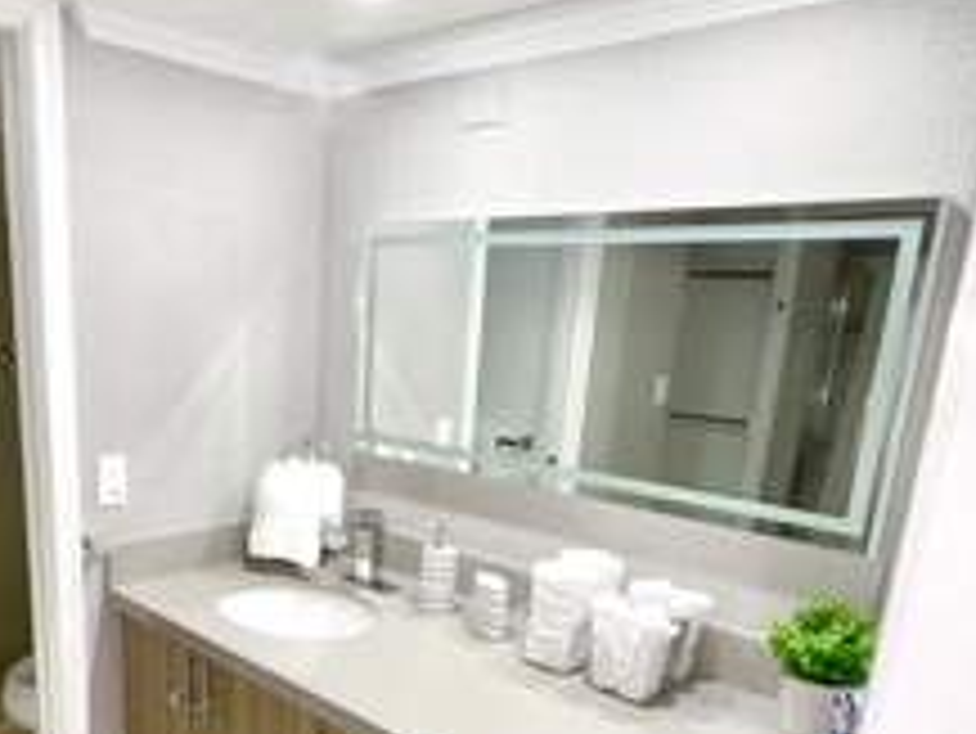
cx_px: 346
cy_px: 531
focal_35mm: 31
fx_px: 875
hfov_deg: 57.4
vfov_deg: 44.3
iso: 64
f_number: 2.2
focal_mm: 2.22
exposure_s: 1/60
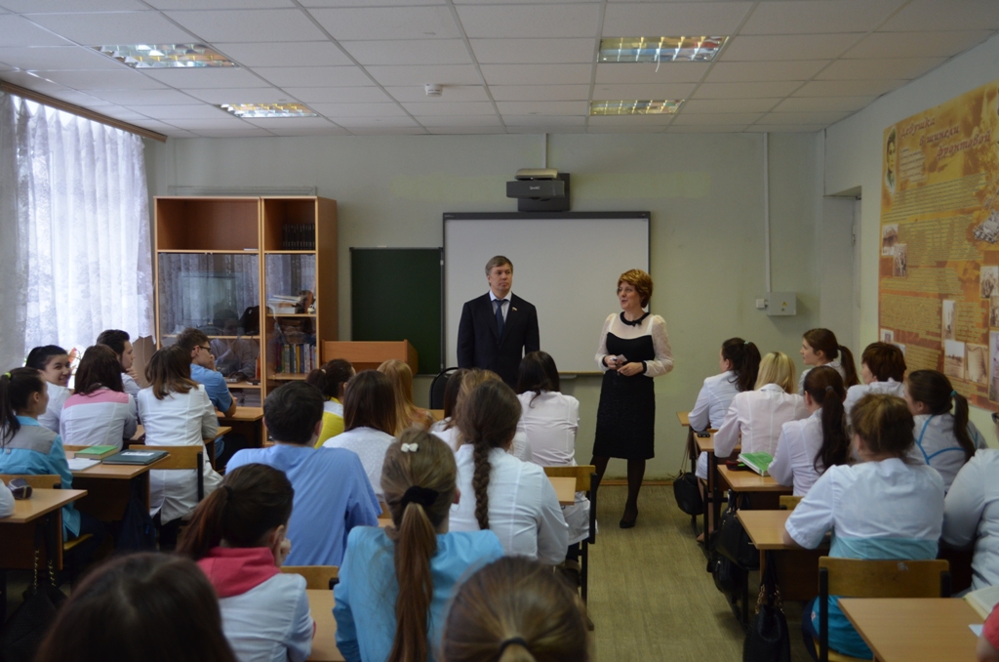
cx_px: 500
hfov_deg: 53.2
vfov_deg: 36.7
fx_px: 997
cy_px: 331
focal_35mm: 36
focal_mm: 24
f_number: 4
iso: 560
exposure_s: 1/60
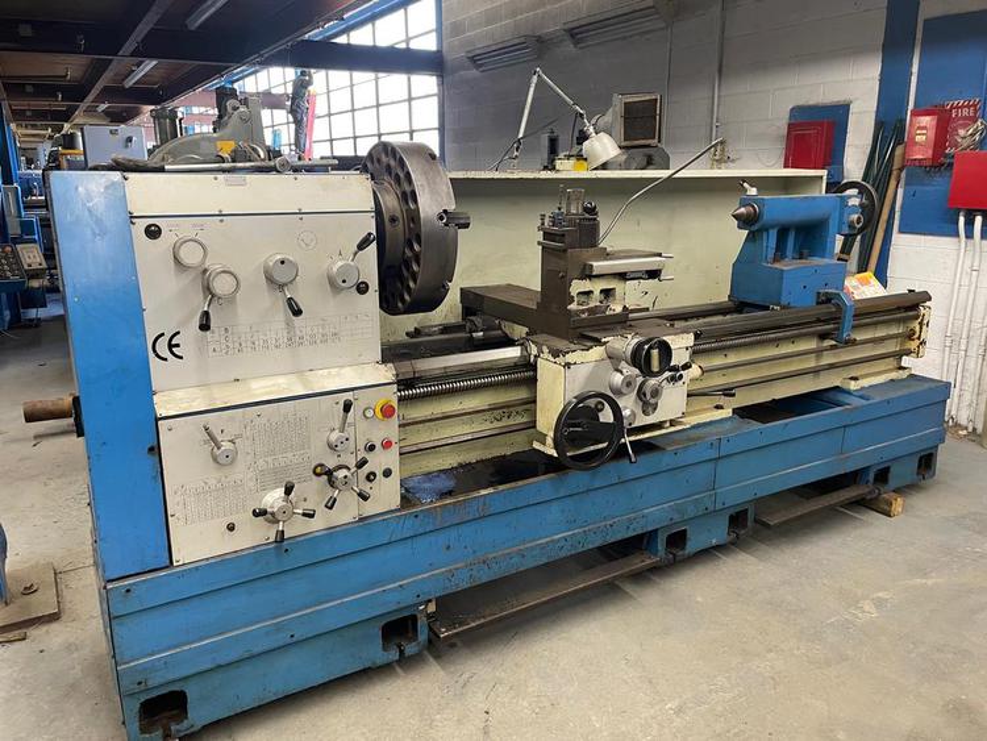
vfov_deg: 53.1
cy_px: 370
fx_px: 742
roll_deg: +1.4
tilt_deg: -13.6
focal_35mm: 26
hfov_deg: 67.3
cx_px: 494
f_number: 1.6
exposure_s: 1/60
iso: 160
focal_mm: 4.2
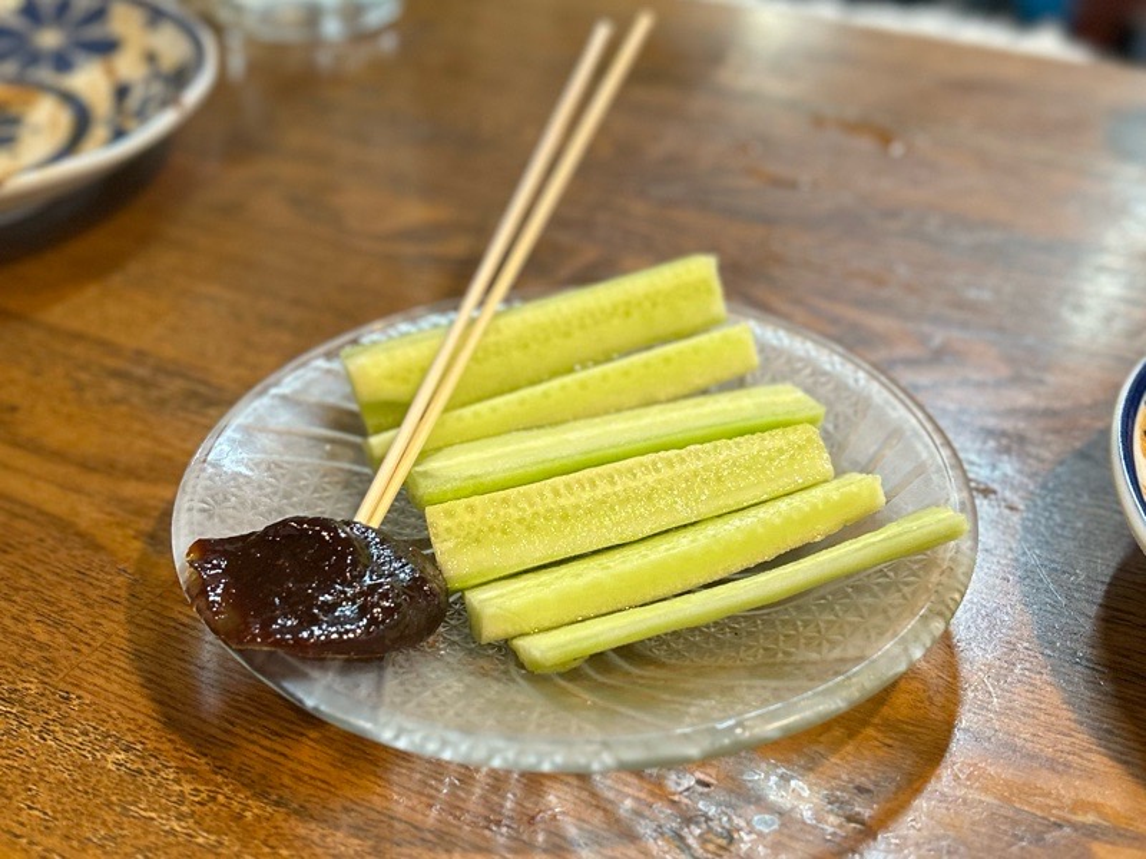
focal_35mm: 26
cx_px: 573
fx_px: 861
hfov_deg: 67.3
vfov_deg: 53.1
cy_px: 430
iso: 160
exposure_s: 1/60
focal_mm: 5.7
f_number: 1.5
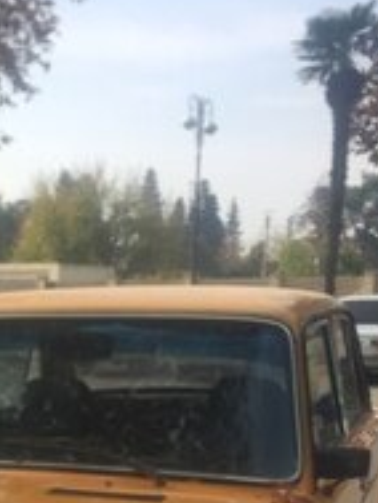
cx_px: 19
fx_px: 1105
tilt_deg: -13.0
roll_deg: +0.3
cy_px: 578
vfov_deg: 23.7
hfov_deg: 19.0
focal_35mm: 76
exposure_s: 1/1199
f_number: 2.2
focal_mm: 4.15
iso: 32
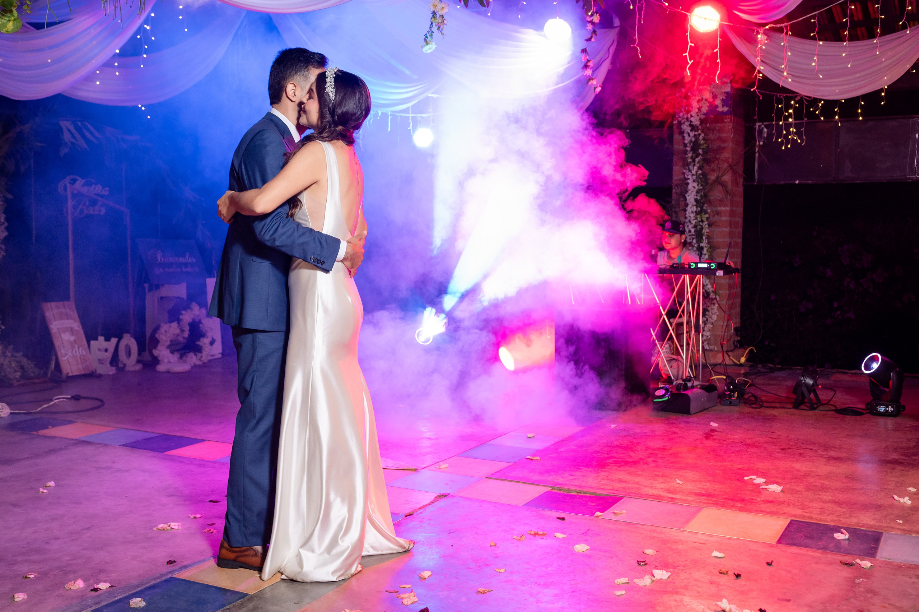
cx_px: 459
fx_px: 969
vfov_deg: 35.0
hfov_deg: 50.7
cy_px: 299
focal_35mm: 38
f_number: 4
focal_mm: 35
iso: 2500
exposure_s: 1/160
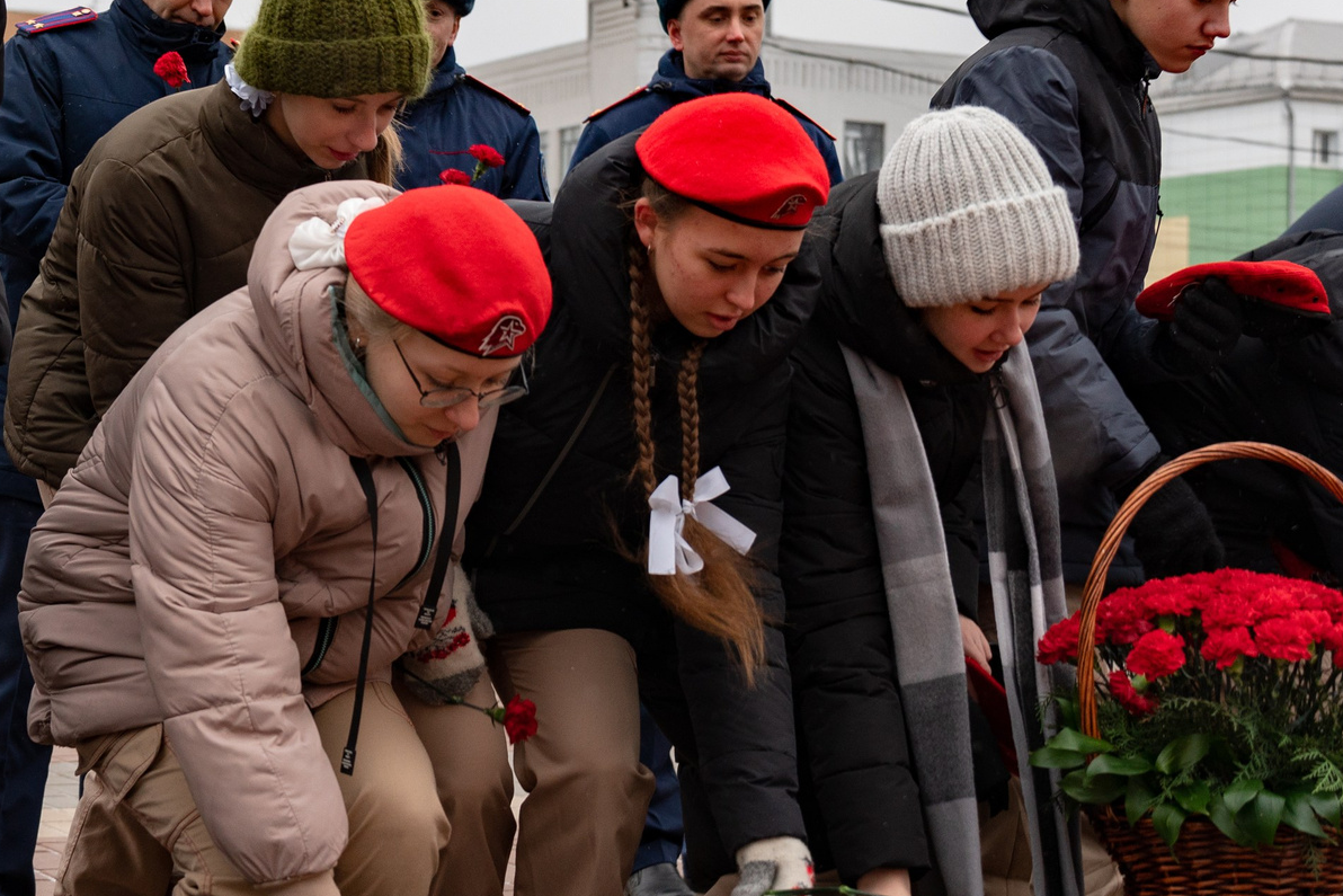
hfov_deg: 27.3
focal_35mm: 73
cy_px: 333
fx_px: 2723
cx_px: 328
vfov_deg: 18.6
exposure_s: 1/200
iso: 500
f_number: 3.5
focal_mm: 34
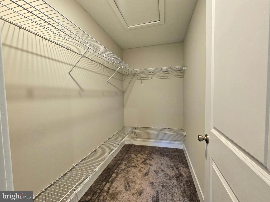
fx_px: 101
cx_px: 135
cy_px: 101
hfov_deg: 106.2
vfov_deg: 89.9
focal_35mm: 13
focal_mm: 2.2
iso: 250
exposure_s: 1/60.2
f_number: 2.2
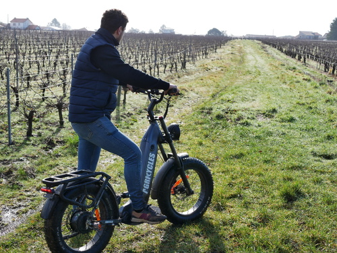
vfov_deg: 29.2
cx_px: 168
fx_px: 487
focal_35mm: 50
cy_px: 126
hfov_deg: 38.2
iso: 200
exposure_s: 1/640
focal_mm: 25
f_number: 4.5
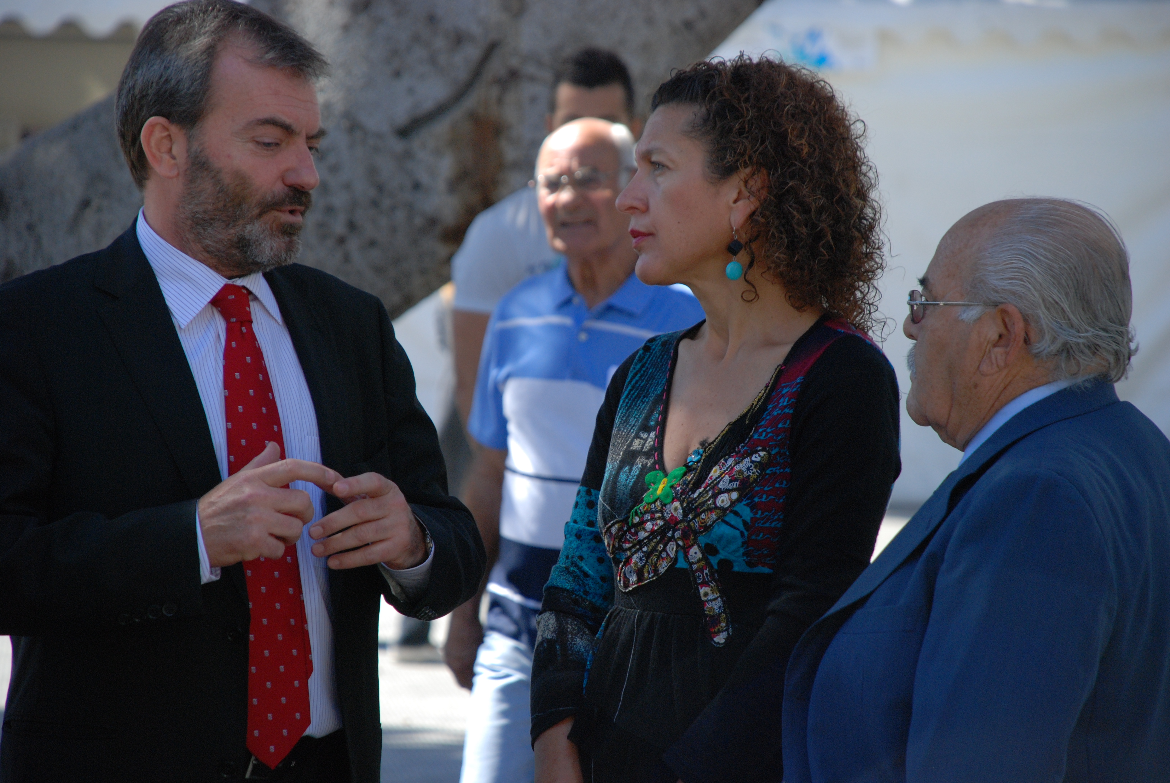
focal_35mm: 202
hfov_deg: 10.1
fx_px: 6589
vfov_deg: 6.8
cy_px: 392
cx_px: 585
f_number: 5.6
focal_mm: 135
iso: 400
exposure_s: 1/400
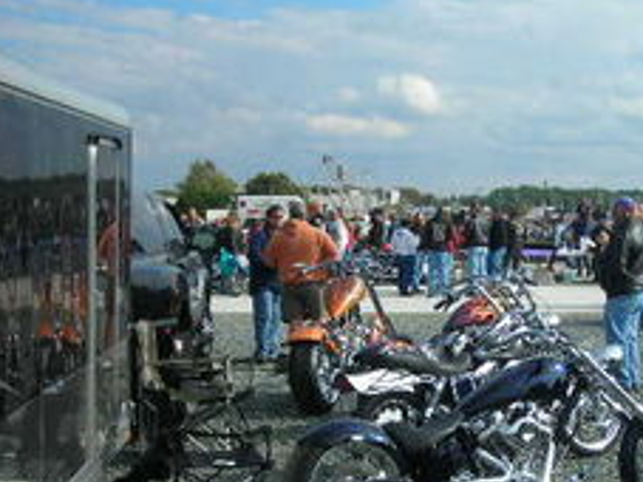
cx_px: 419
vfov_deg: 21.7
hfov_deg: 28.8
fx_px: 1244
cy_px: 352
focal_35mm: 67
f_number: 6.4
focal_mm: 6.3
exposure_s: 1/180
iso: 50
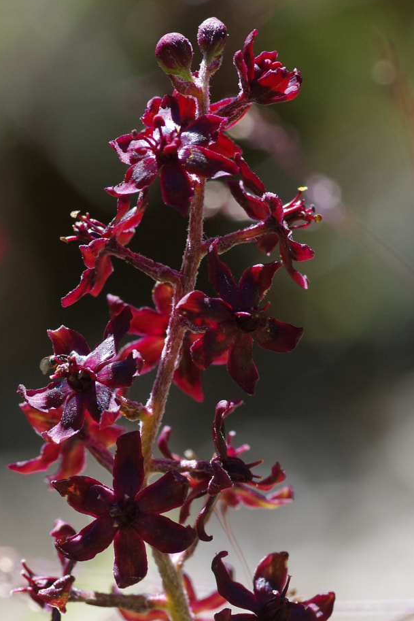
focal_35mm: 263
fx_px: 4535
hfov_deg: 5.2
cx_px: 104
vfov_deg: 7.8
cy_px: 322
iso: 500
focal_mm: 100
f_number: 8
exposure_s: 1/400
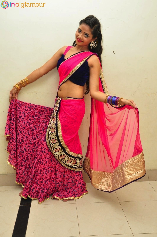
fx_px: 246
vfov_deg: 51.3
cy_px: 118
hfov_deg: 35.4
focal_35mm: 38
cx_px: 78
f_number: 7.1
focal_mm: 25
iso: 1600
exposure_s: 1/125
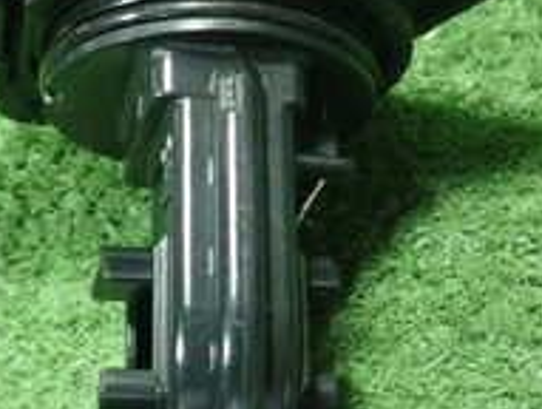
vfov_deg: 15.8
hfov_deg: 20.8
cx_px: 315
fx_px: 1475
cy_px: 236
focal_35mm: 94
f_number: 2.3
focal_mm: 5.5
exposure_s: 1/125
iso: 800
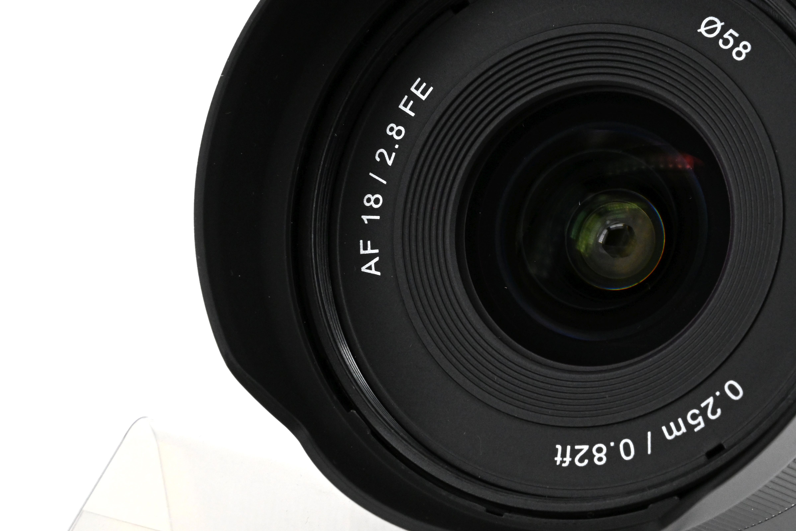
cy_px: 242
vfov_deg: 10.6
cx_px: 547
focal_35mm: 129
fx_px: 2852
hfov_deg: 15.8
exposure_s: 1/250
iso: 3200
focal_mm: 75
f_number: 16
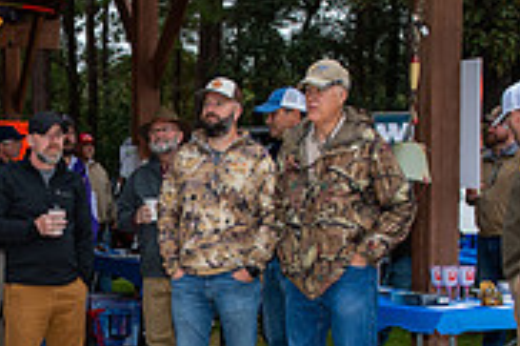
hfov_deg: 20.2
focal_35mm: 99
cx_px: 51
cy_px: 295
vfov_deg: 13.7
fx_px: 1429
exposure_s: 1/160
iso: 400
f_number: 5
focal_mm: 31
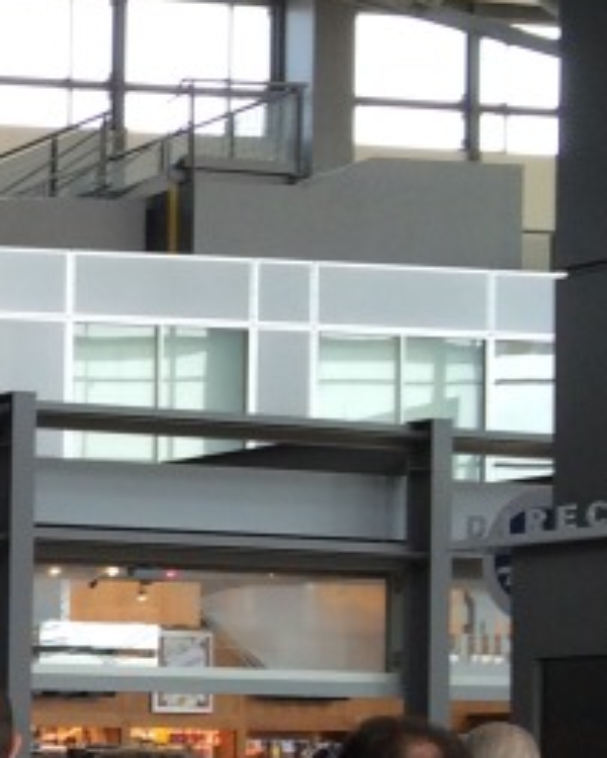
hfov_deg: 10.9
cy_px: 743
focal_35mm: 116
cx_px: -926
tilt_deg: +0.7
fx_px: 2605
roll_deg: +0.0
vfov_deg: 16.3
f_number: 2.2
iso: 40
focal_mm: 4.15
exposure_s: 1/60
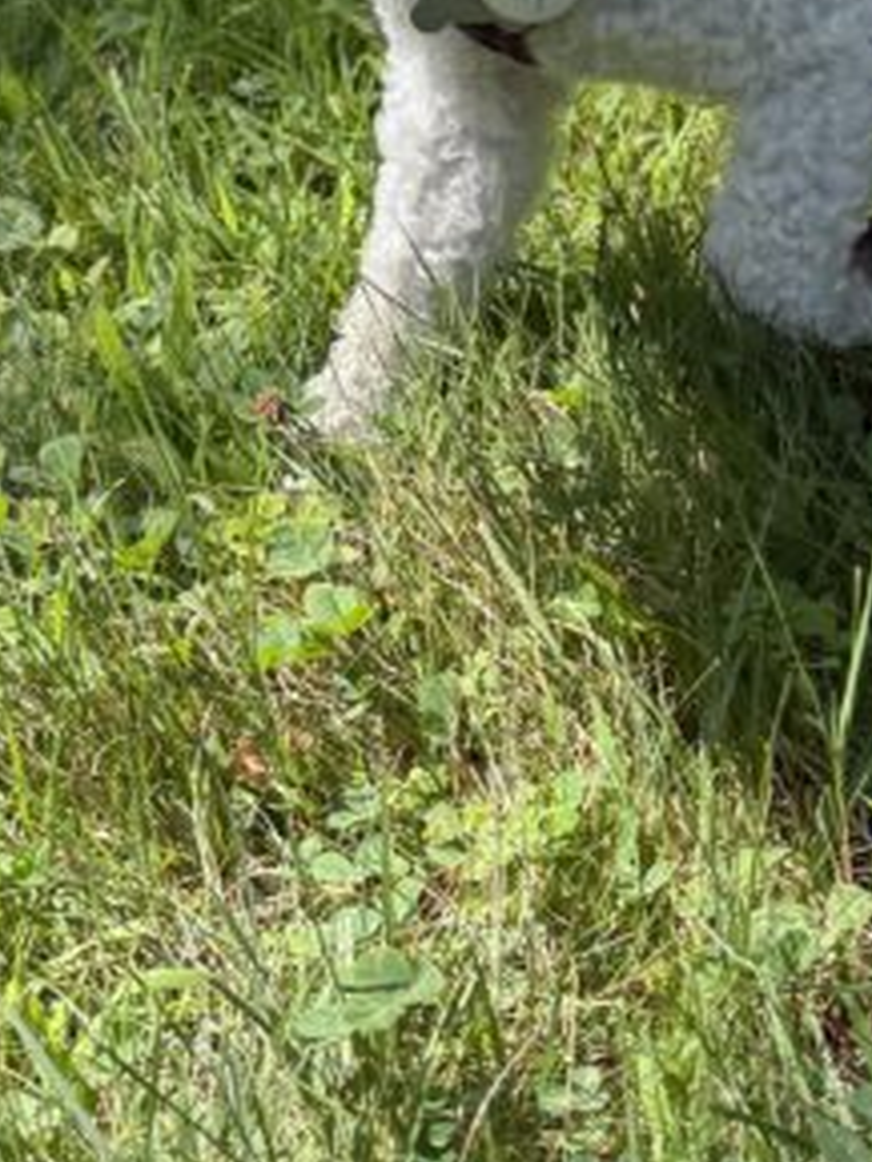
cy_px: 350
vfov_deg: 22.9
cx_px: 997
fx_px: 2853
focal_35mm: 85
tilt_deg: -25.3
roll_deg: -2.3
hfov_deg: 16.8
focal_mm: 6.76
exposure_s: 1/2232
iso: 100
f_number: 1.78
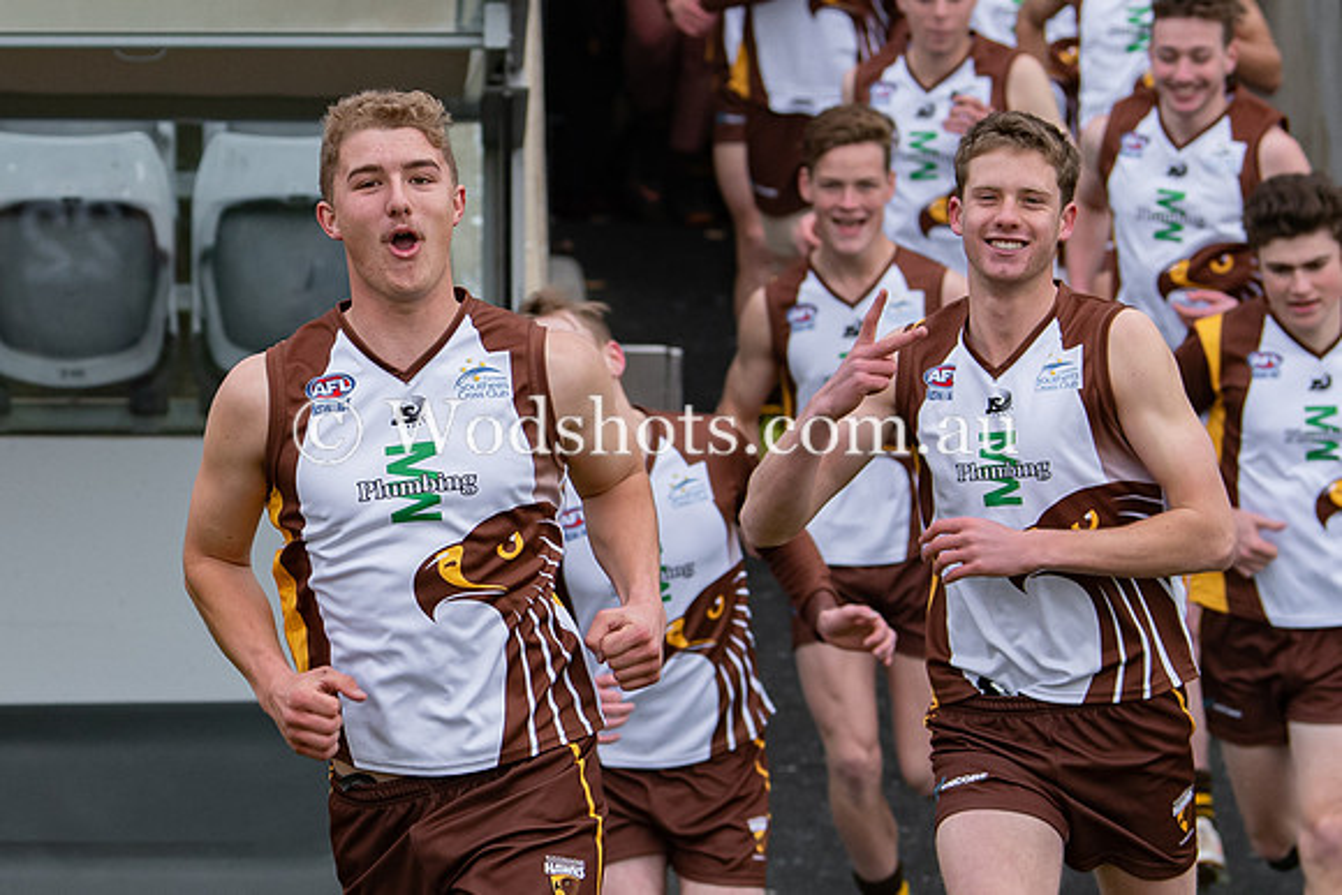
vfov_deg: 3.7
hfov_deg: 5.5
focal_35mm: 373
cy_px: 475
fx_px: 13903
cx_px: 194
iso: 360
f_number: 3.5
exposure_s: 1/1000
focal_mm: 102
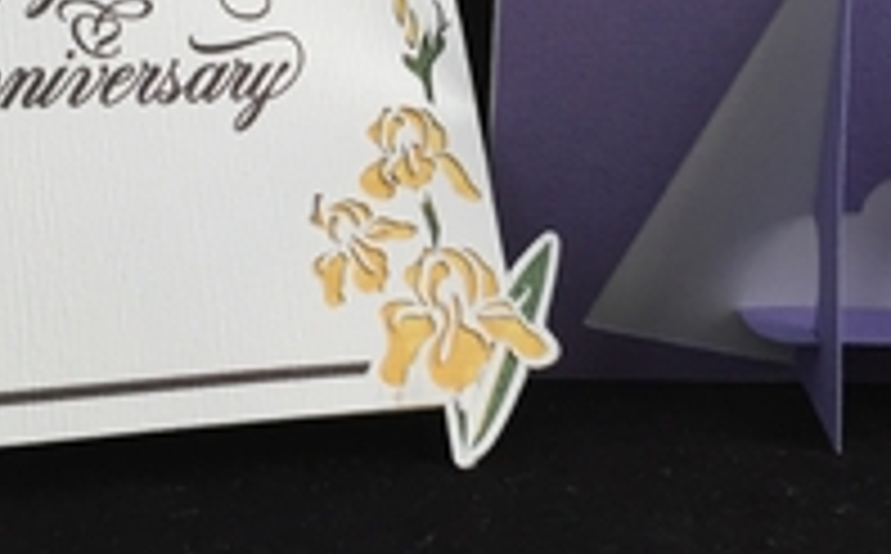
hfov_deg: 29.4
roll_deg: -1.7
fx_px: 1697
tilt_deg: -11.1
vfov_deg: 18.5
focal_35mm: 70
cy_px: 187
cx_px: 454
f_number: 2.2
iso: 64
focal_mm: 4.15
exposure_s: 1/30
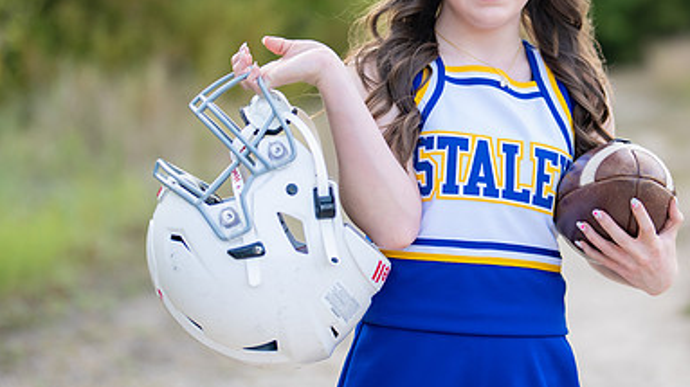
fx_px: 1701
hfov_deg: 22.7
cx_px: 508
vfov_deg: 13.0
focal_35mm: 93
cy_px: 129
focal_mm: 50
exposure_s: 1/800
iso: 100
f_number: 1.2
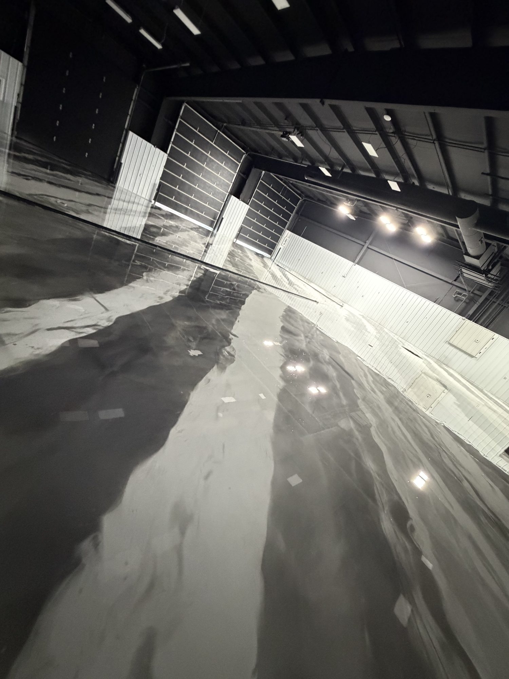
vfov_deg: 102.1
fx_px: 274
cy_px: 340
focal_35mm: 14
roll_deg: -28.9
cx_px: 254
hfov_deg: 85.7
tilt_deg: -20.9
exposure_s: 1/60
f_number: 2.2
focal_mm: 2.22
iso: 1250
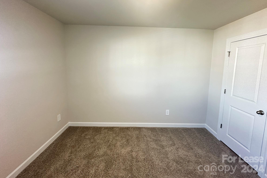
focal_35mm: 15
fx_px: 111
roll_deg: -1.0
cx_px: 136
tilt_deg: -6.3
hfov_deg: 100.4
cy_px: 77
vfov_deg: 76.9
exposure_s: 1/60
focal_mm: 2.22
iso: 250
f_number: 2.2
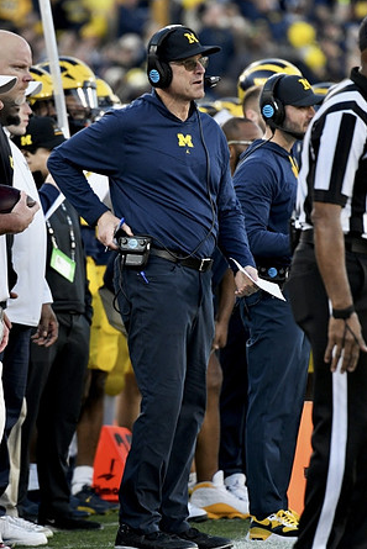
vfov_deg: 3.4
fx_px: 9259
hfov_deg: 2.3
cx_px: 184
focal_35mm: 606
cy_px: 276
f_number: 5.6
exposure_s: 1/1000
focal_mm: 400
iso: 2000
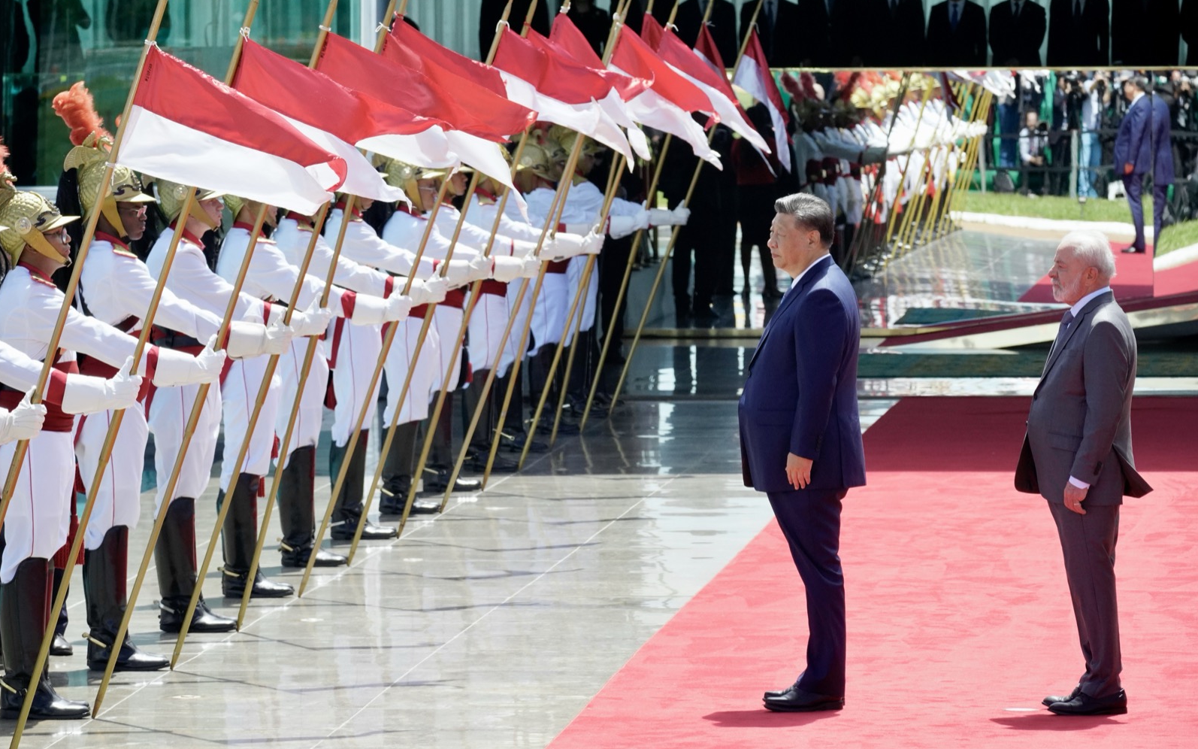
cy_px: 367
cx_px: 597
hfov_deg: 7.7
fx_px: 8847
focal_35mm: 271
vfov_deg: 4.8
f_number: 10
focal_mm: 177
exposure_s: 1/1000
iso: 1250
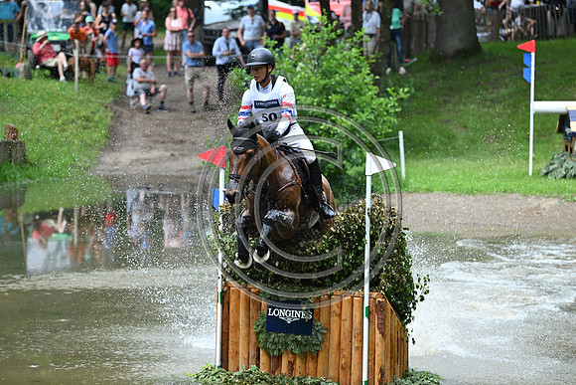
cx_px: 288
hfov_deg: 10.8
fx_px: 3041
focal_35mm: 190
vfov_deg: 7.2
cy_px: 192
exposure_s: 1/1250
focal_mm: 190
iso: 720
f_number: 4.5
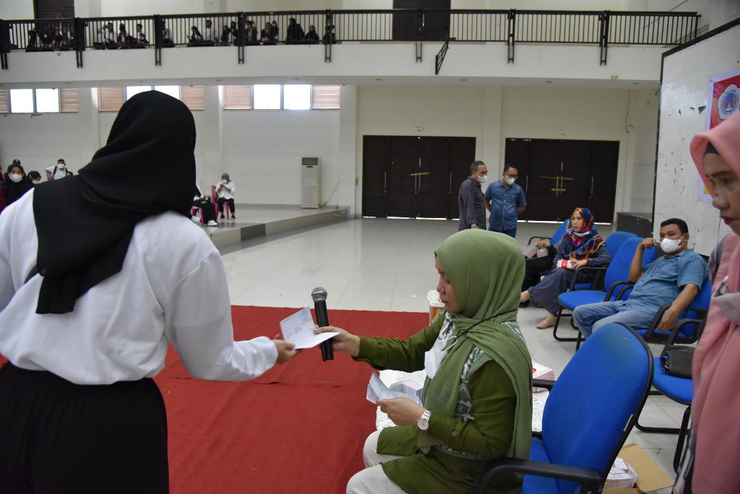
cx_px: 370
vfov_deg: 53.2
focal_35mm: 24
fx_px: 494
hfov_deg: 73.7
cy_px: 247
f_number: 4
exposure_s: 1/60
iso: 3200
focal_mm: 24
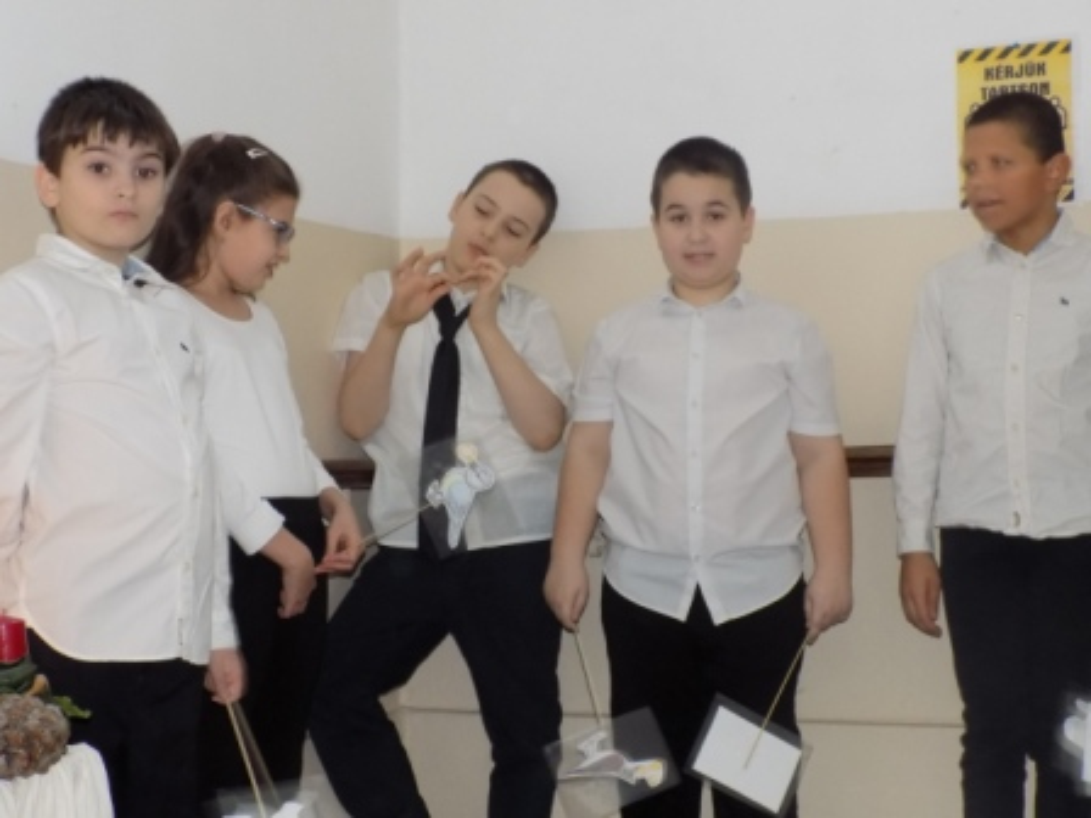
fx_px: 1860
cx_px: 546
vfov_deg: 24.8
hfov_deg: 32.7
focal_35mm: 59
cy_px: 409
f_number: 4
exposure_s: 1/4
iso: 400
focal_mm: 10.5
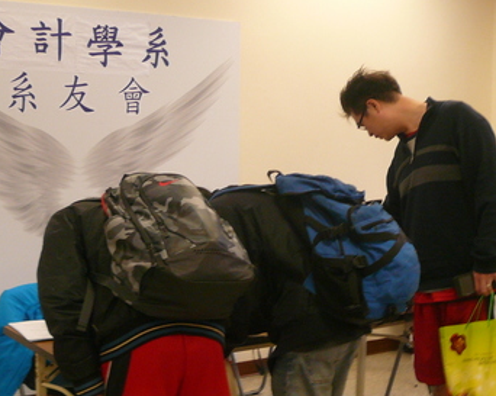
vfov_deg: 26.9
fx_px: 821
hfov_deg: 33.6
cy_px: 268
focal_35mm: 56
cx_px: 247
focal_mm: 4.6
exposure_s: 1/15
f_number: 2.8
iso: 125
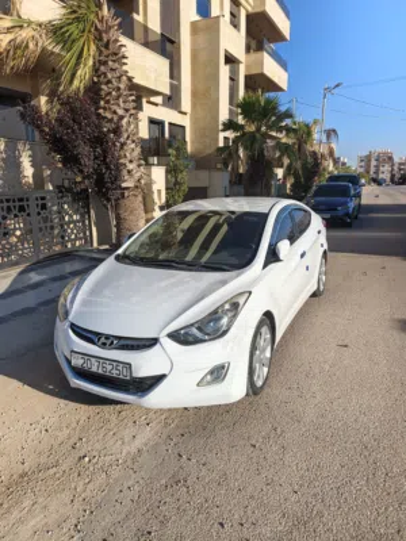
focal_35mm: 23
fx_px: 360
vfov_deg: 73.9
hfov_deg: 58.9
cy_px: 270
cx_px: 203
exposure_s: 1/1225
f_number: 1.8
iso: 51
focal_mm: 5.56
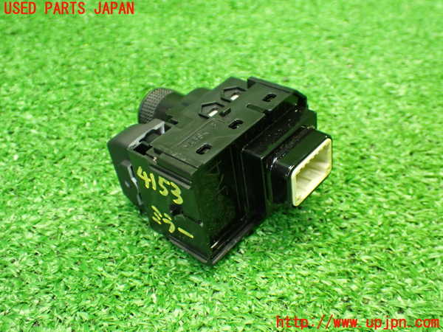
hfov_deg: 45.8
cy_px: 166
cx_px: 222
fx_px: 525
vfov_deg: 35.1
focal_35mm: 41
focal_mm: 7.31
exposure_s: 1/50
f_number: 2.8
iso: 800
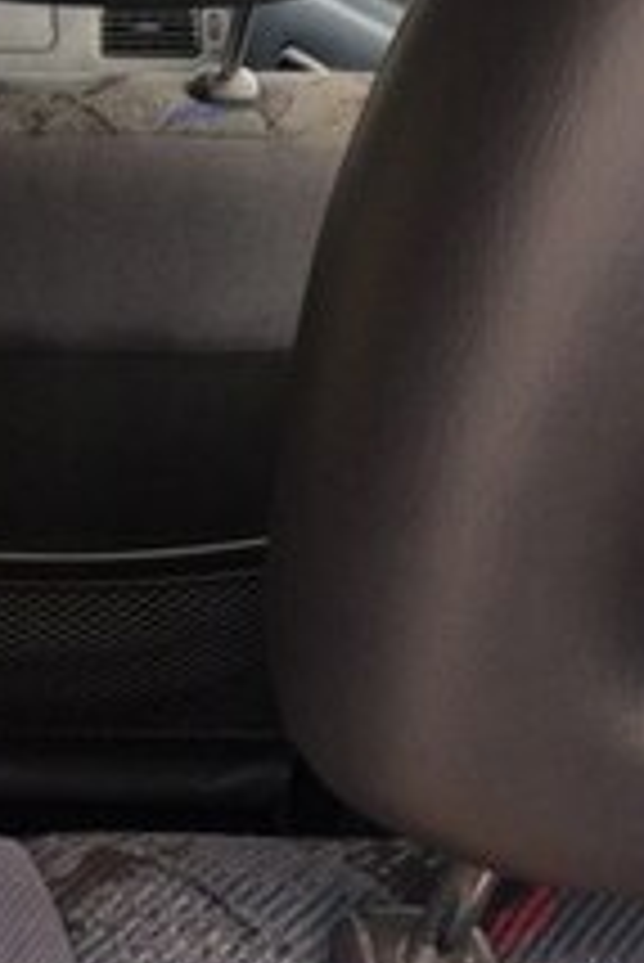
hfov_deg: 13.0
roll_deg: +2.5
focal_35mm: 93
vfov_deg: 21.5
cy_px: 128
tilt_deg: -15.2
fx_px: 2491
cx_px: -594
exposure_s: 1/50
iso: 40
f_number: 2.2
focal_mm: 4.15
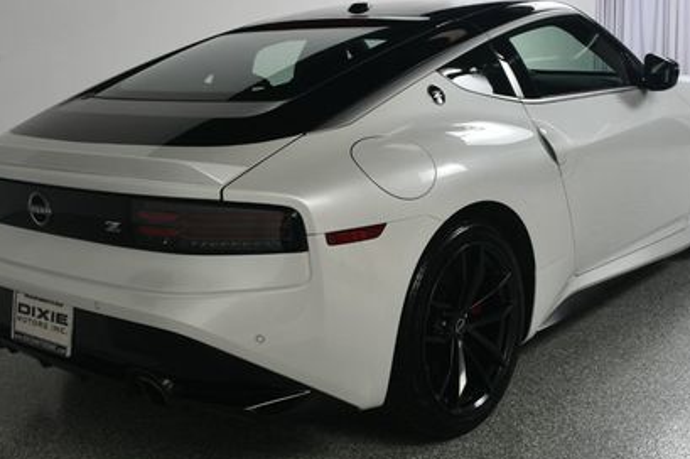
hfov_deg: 41.9
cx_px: 364
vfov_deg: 28.6
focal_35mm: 47
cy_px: 221
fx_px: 900
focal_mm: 20
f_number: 14
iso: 100
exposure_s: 1/160
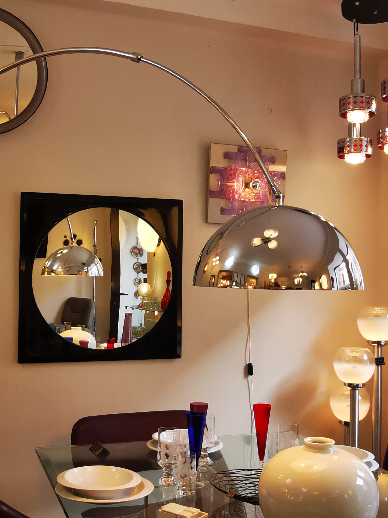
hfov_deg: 35.1
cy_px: 259
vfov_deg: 45.8
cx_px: 194
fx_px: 613
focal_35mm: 41
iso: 80
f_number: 2.2
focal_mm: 2.26
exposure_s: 1/100
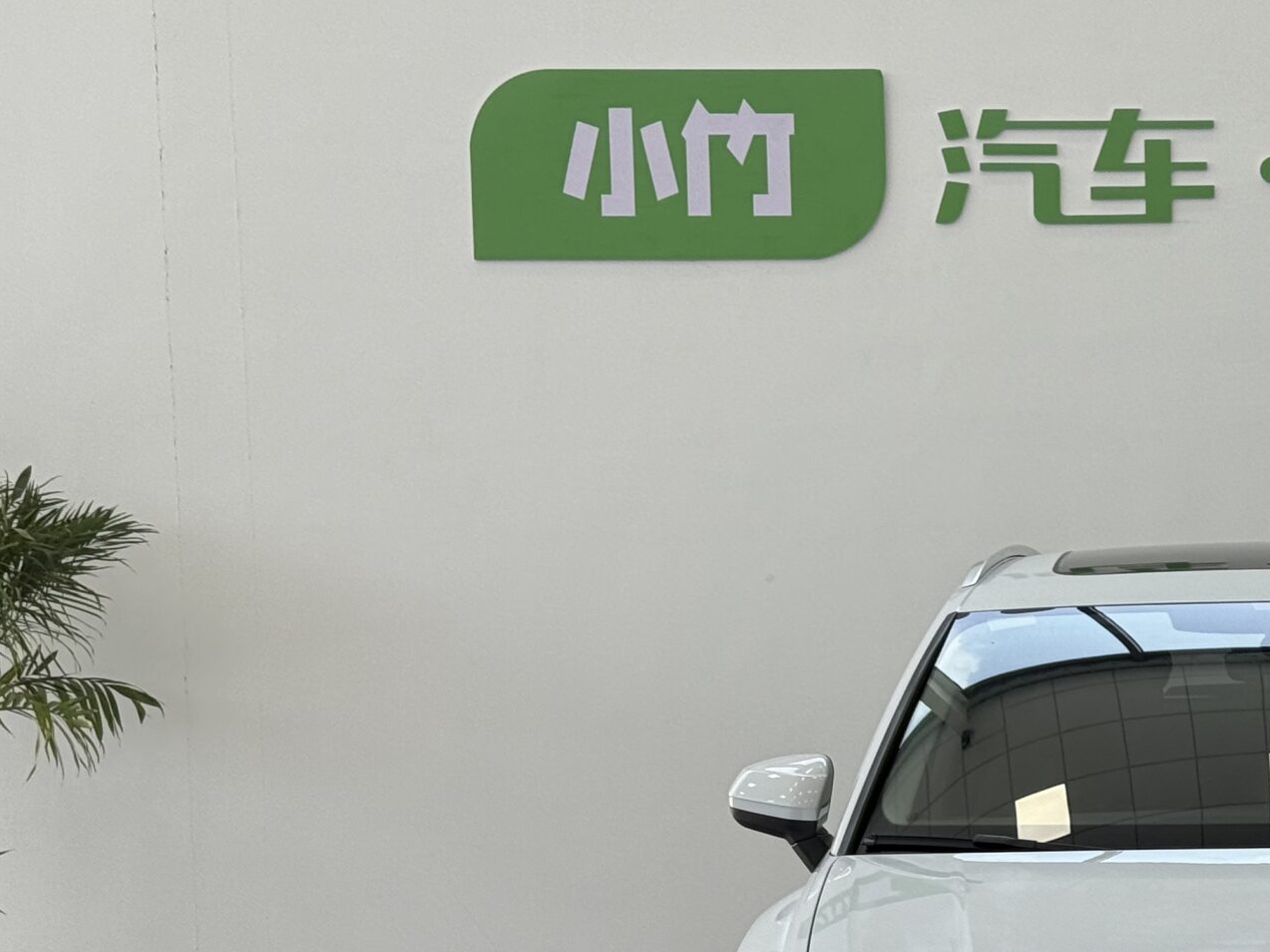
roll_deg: +0.7
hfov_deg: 19.6
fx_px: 3558
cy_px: 816
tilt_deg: -3.4
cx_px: 1280
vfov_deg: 15.1
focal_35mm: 97
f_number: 1.78
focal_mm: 6.76
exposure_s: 1/250
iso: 64
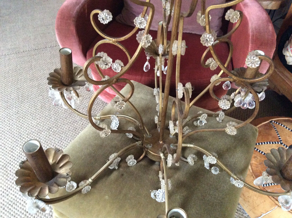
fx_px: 270
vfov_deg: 44.1
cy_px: 109
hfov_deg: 56.9
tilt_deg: -46.9
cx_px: 146
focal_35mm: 32
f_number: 2.4
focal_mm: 3.3
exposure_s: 1/17
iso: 320
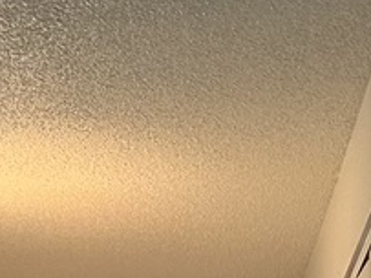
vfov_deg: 7.9
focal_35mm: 170
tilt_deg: -2.3
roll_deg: +0.5
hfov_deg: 11.6
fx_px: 1821
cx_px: 174
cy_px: 730
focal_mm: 6.86
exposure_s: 1/120
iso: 200
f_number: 1.78
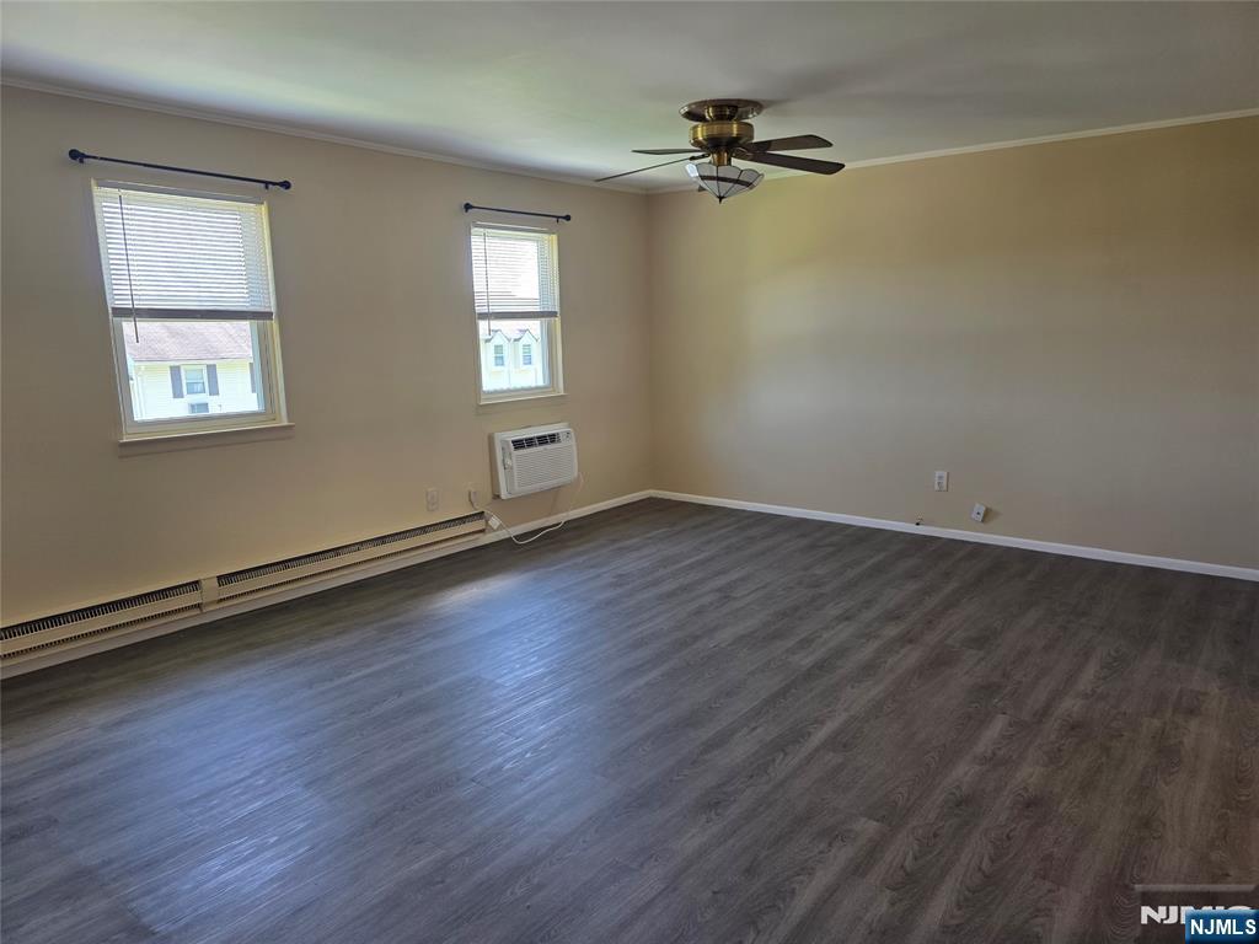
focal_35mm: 23
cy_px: 472
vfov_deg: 58.9
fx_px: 837
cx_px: 630
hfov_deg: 73.9
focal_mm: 6.3
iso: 125
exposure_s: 1/120
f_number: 1.7
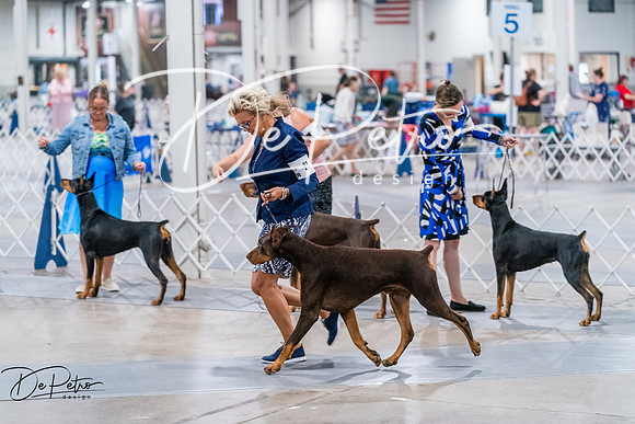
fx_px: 1905
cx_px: 318
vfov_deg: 12.7
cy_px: 212
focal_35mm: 108
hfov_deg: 18.9
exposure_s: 1/320
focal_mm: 108
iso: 6400
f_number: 3.2
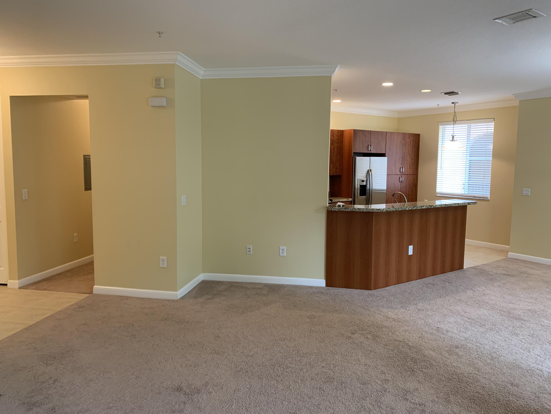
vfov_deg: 53.1
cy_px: 207
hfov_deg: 67.3
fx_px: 414
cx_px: 276
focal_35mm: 26
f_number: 1.8
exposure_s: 1/60
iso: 160
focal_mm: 4.25
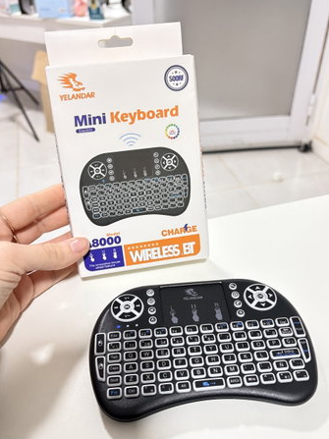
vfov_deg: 58.3
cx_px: 161
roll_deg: +1.3
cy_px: 233
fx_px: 393
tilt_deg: -38.1
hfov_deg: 45.4
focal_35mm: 31
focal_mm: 5.96
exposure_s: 1/50
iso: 250
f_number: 1.6
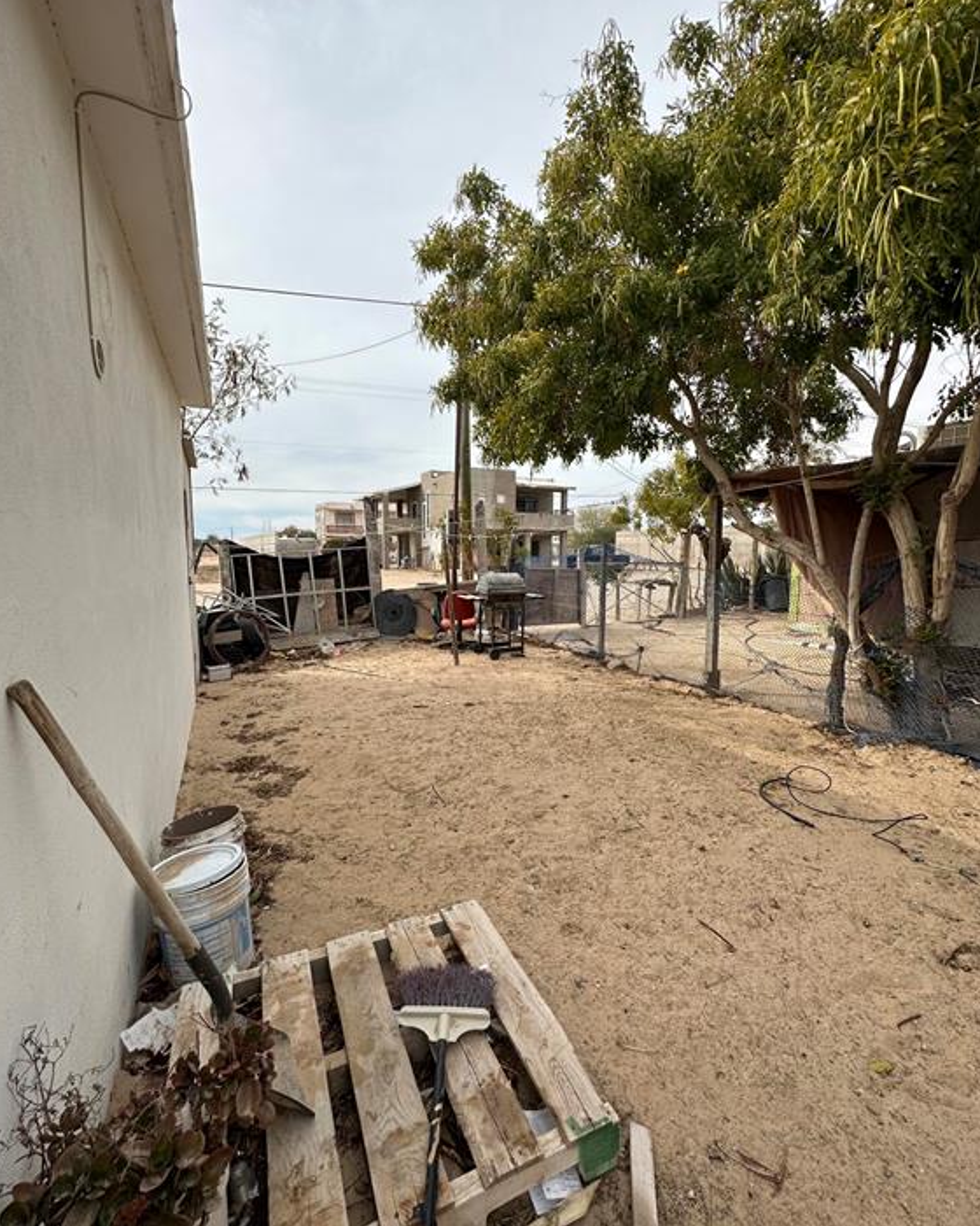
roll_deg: -0.7
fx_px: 544
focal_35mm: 15
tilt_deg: -7.4
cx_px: 483
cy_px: 611
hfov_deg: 84.0
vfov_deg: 96.8
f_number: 2.2
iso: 40
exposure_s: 1/1473
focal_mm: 2.22
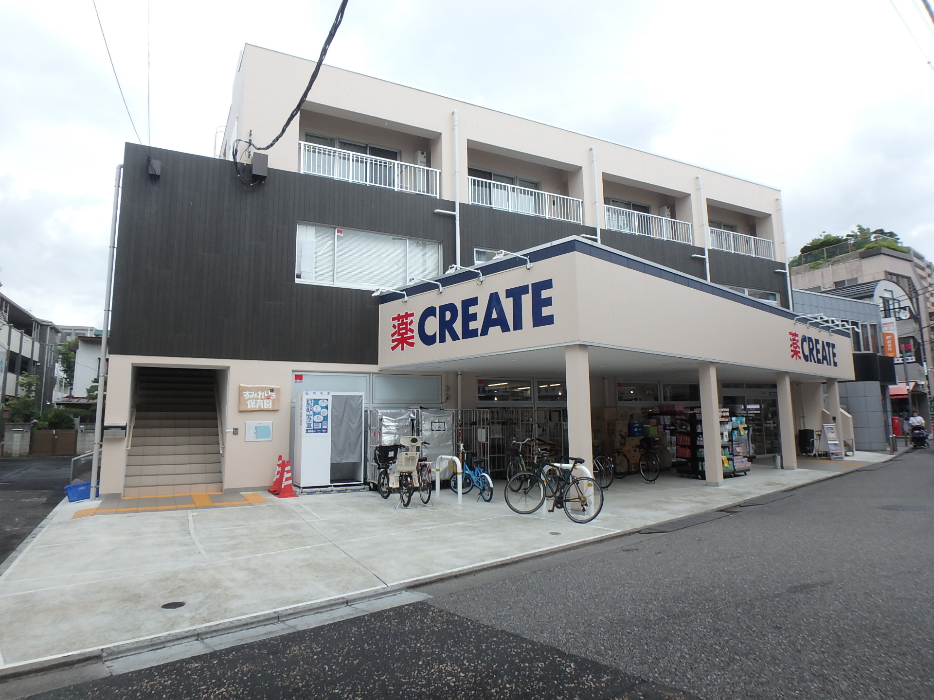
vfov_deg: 63.4
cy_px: 350
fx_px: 567
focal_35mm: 21
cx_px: 467
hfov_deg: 79.0
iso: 125
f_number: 3.5
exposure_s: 1/640
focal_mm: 3.7
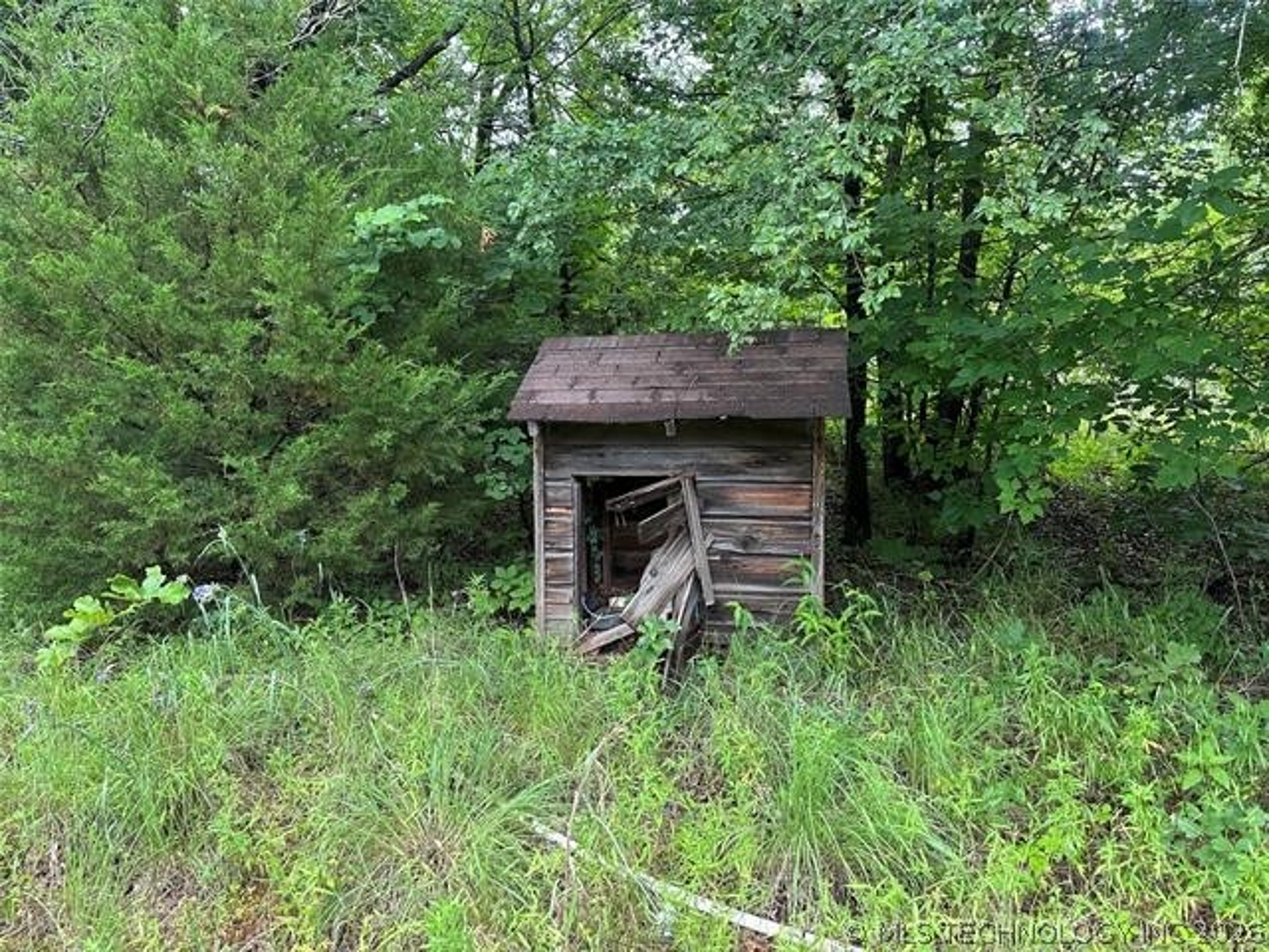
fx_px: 880
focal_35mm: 24
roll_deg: +2.2
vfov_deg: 56.8
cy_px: 476
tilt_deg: -7.4
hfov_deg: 71.6
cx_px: 634
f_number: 1.78
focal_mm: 6.86
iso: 125
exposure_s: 1/121
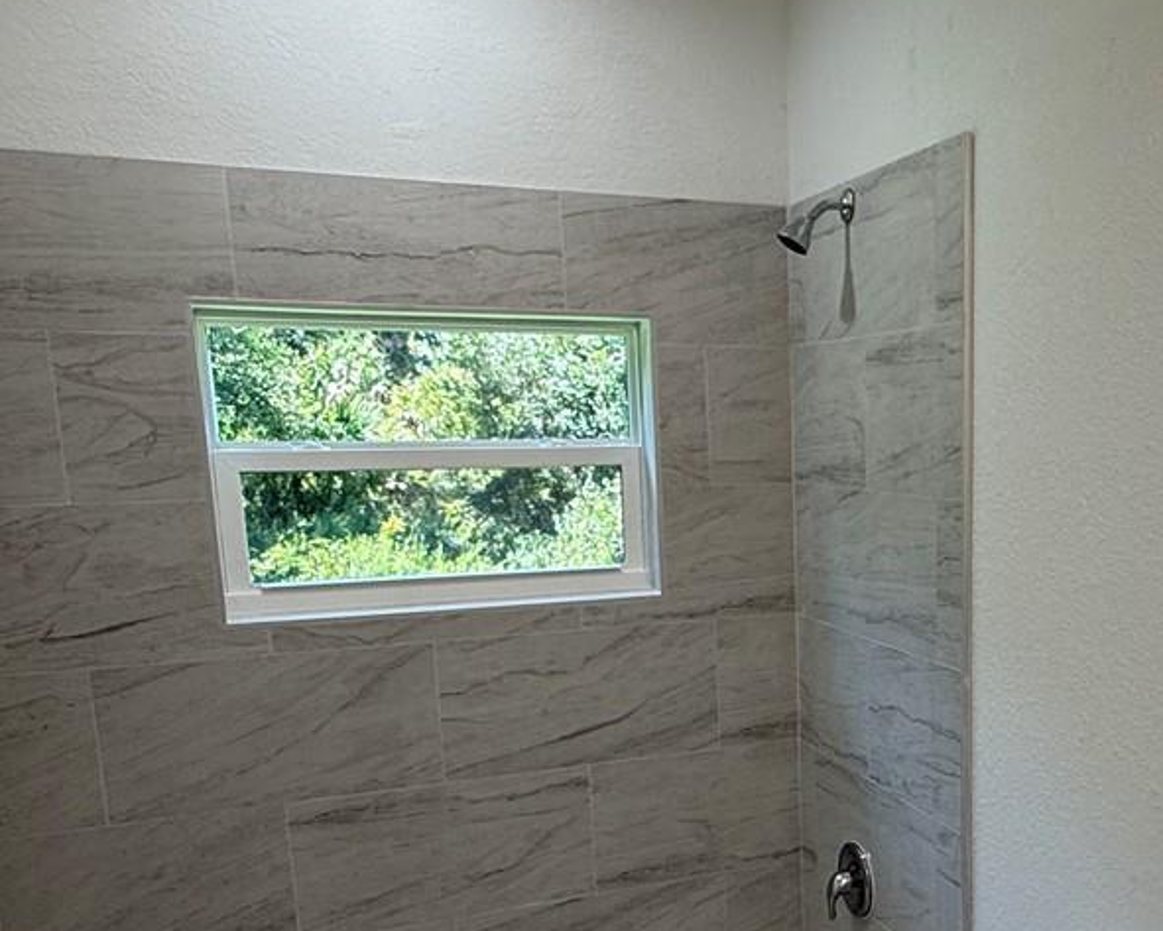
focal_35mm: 37
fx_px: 1274
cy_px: 652
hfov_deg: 46.7
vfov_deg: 39.5
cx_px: 913
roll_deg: -0.3
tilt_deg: -10.4
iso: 80
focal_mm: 2.22
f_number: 2.2
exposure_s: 1/120
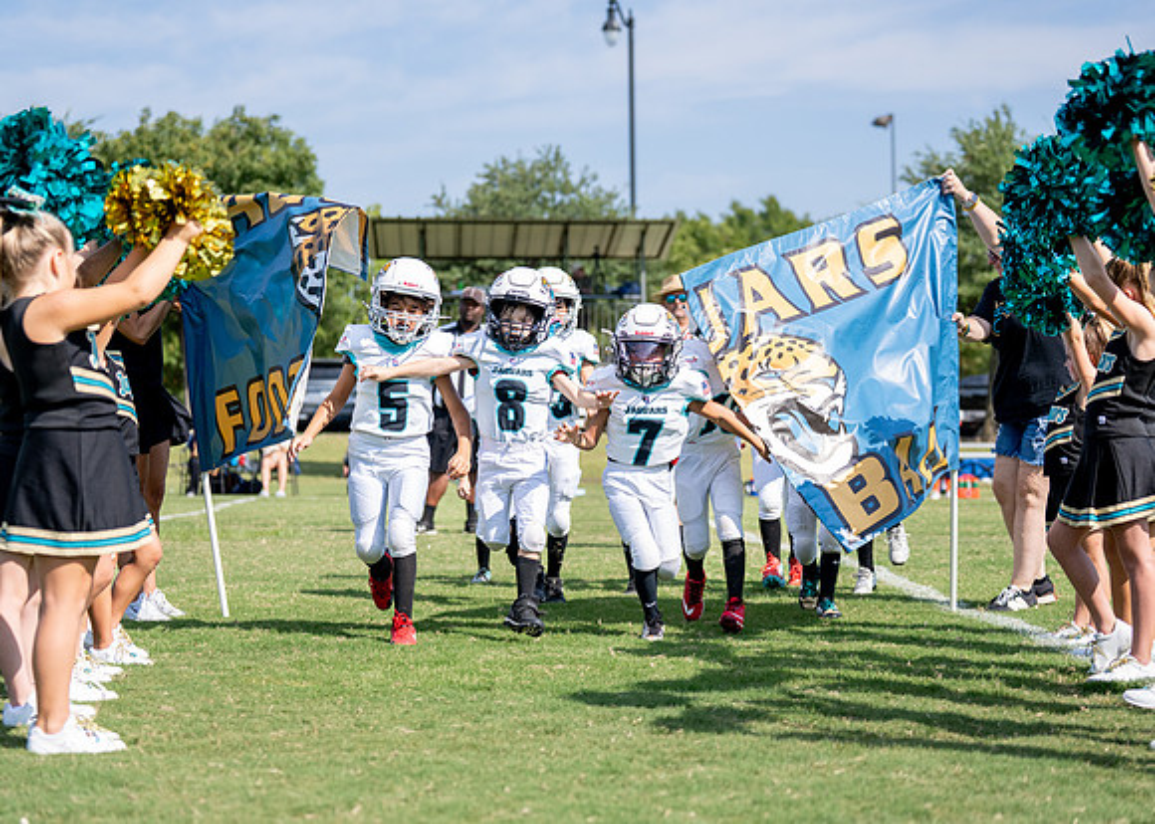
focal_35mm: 79
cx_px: 589
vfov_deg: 18.1
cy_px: 443
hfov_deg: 25.1
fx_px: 2591
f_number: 2.8
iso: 200
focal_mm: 70
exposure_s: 1/2500
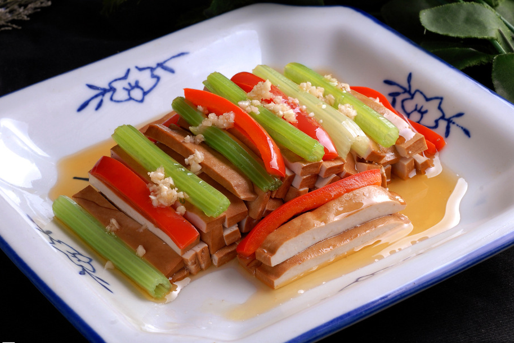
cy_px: 165
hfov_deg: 20.2
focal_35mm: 101
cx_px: 249
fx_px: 1442
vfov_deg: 13.6
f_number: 16
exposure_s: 1/160
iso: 200
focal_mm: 60
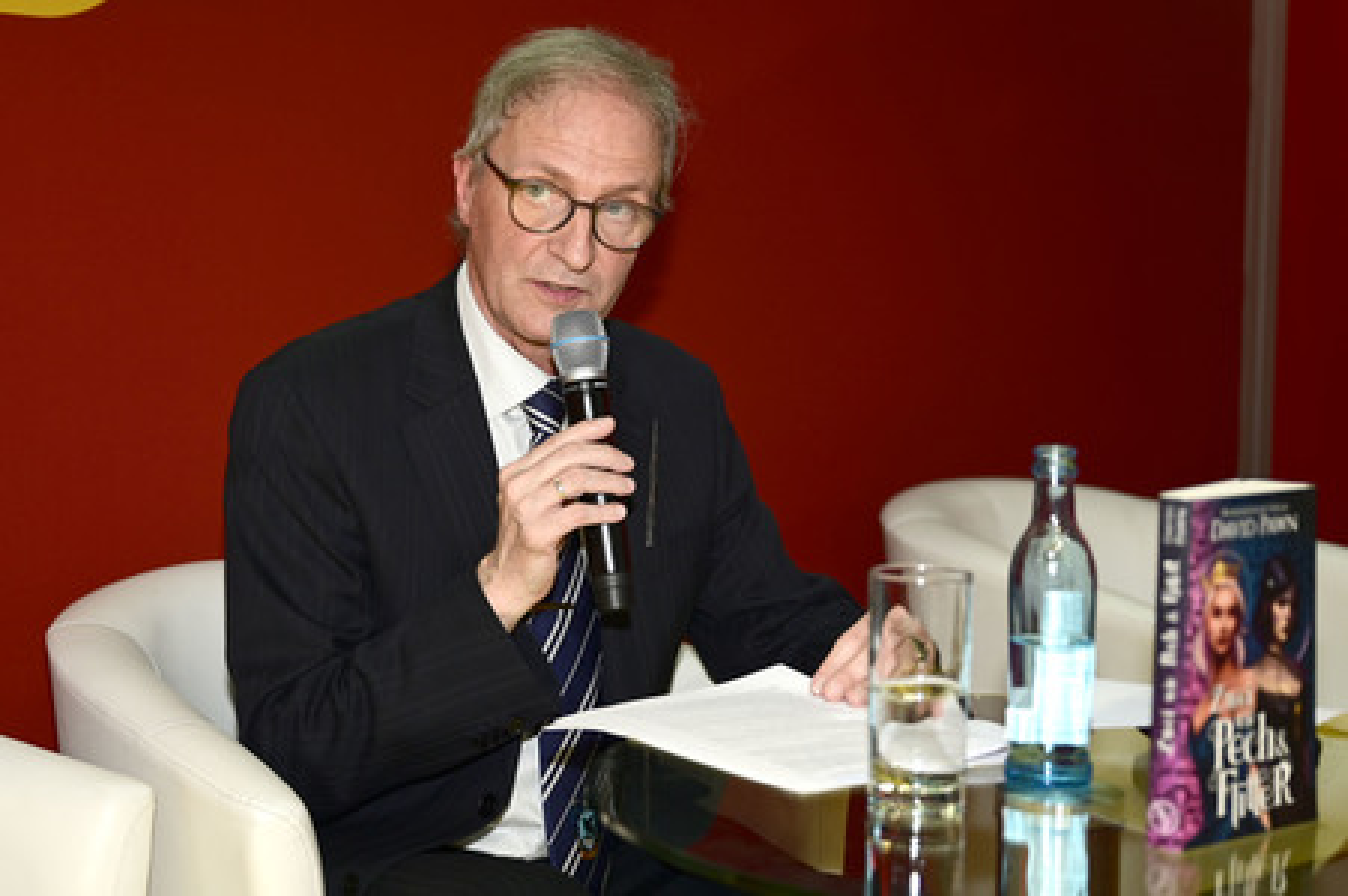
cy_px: 448
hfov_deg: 42.8
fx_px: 1721
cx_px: 674
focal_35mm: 46
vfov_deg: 29.2
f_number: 3.2
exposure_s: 1/200
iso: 500
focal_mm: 46
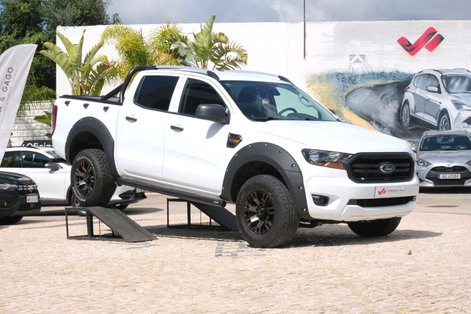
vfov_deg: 20.0
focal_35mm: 68
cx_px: 236
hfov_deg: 29.7
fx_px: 890
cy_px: 157
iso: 500
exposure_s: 1/1250
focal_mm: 45
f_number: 9
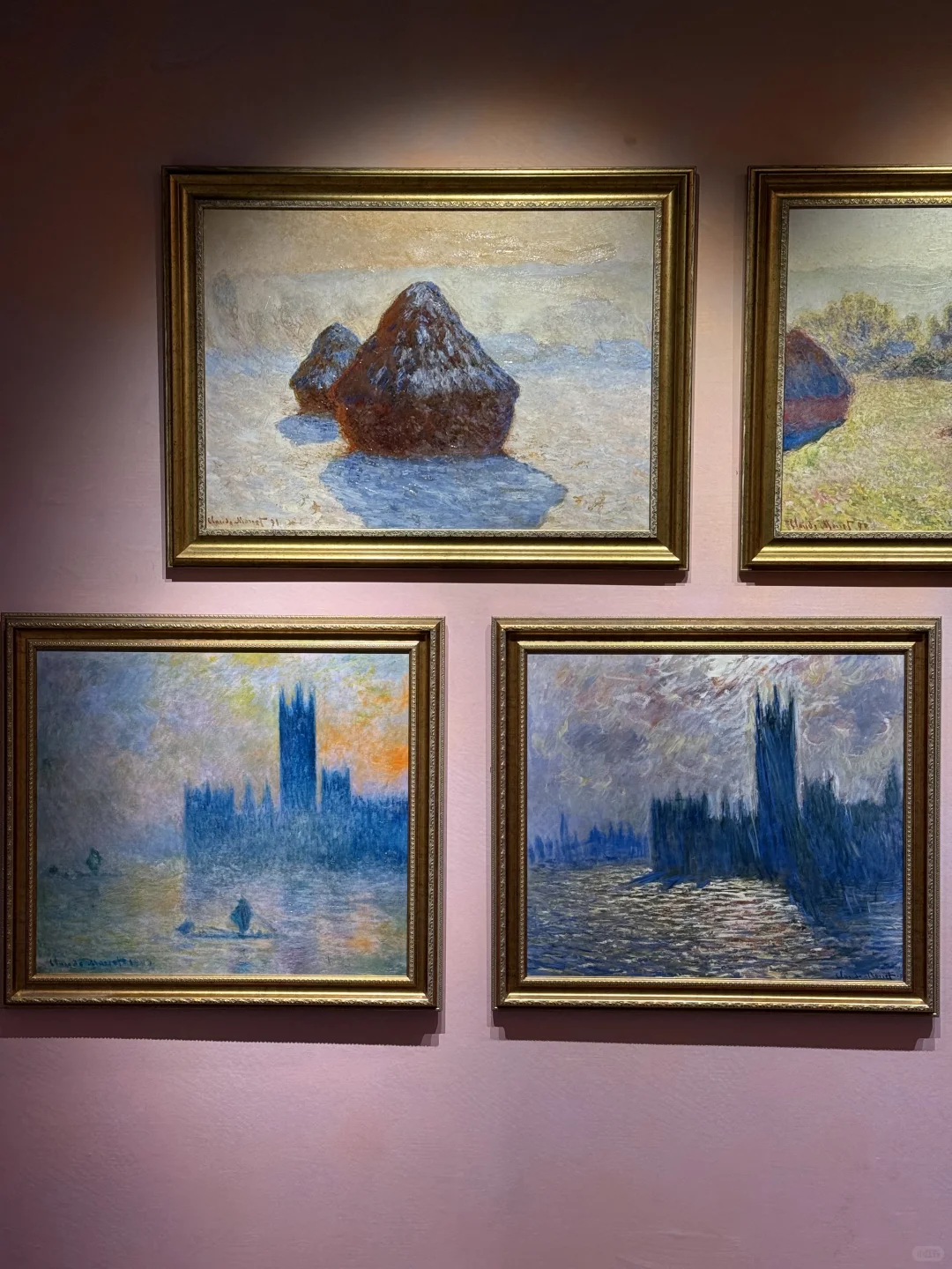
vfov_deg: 39.7
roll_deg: -0.3
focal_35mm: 48
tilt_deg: -2.3
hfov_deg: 30.3
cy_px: 634
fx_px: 1760
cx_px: 476
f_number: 1.78
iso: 125
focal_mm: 6.76
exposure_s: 1/128
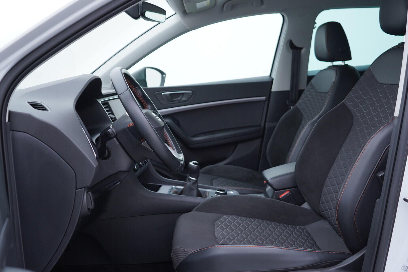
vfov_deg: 36.9
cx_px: 204
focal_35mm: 36
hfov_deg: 53.1
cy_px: 136
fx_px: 408
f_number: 2.8
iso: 125
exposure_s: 1/40
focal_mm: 24
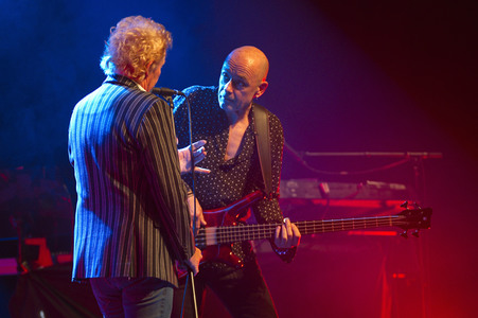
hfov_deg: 11.4
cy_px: 159
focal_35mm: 180
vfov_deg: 7.6
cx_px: 239
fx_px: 2388
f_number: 2.8
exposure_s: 1/200
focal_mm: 180
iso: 1600
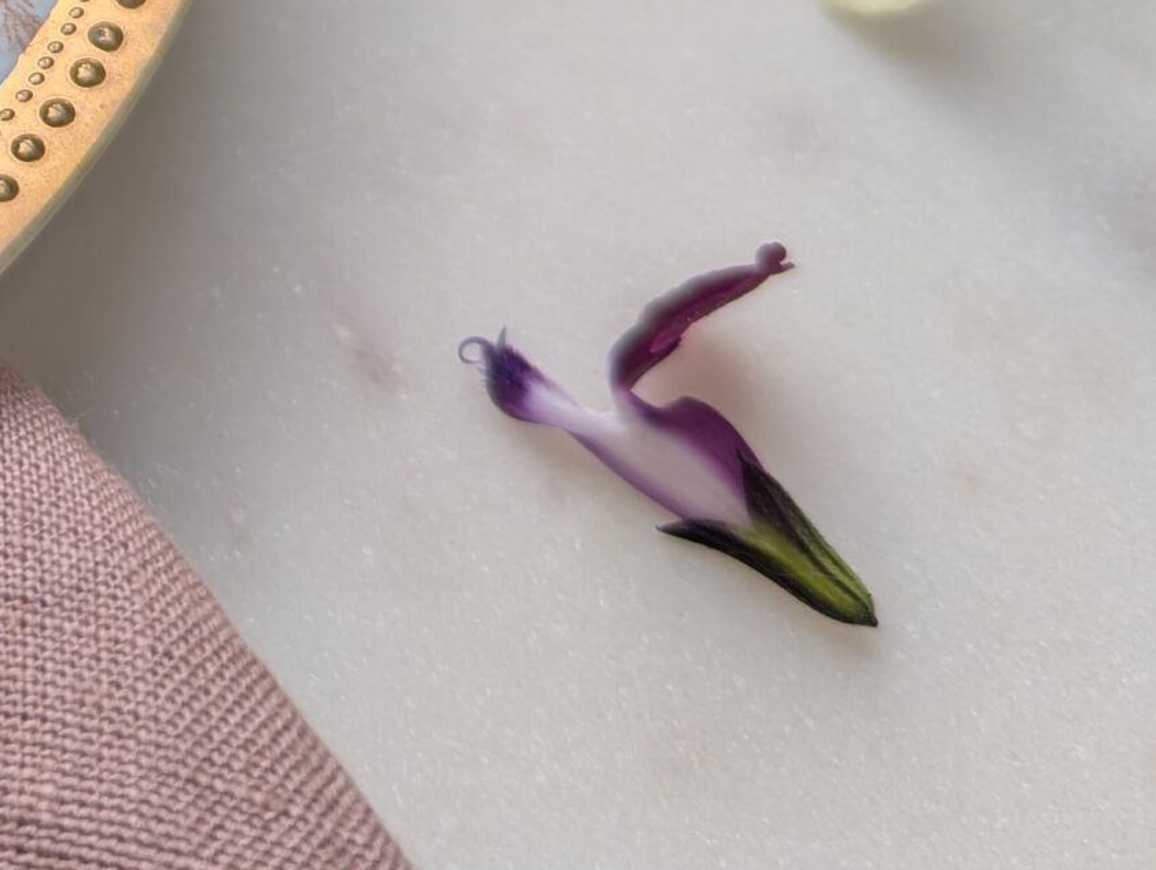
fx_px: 2441
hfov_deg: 23.4
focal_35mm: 73
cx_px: -364
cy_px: -343
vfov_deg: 18.4
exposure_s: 1/1058
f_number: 1.85
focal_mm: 6.81
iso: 39
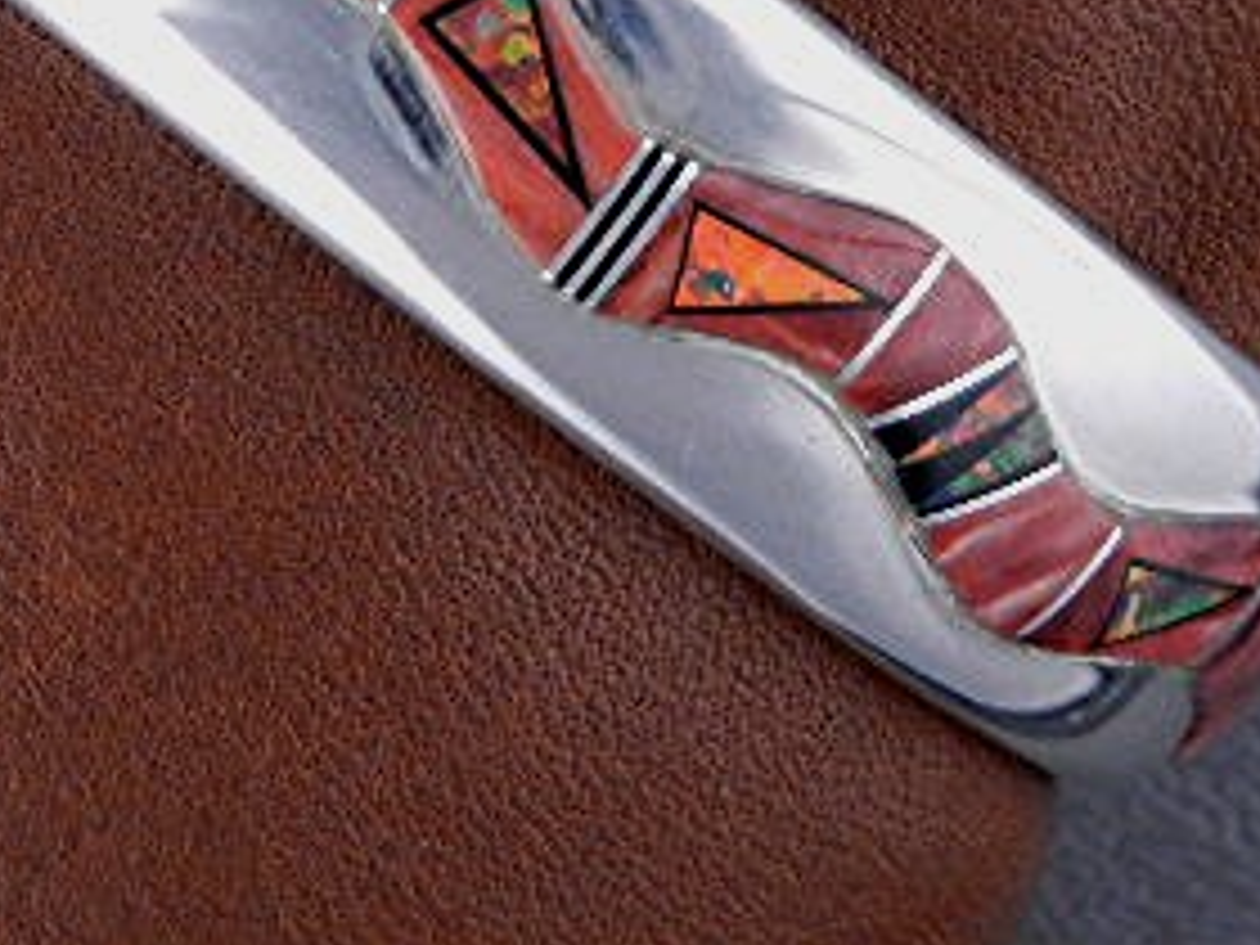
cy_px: -90
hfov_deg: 14.6
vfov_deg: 10.8
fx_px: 4914
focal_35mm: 135
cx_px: 585
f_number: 4
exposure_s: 1/4
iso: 200
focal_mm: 10.6
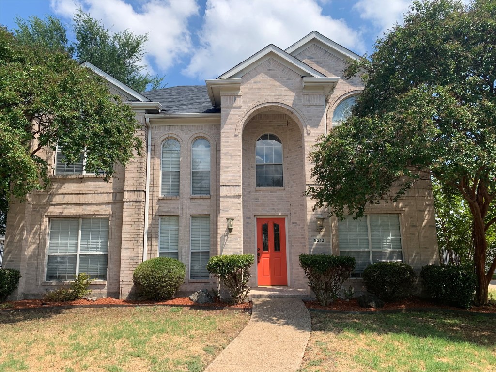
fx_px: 373
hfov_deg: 67.3
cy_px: 186
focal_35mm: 26
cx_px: 248
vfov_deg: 53.1
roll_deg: +0.3
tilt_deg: +10.1
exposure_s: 1/1299
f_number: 1.8
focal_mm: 4.25
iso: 25
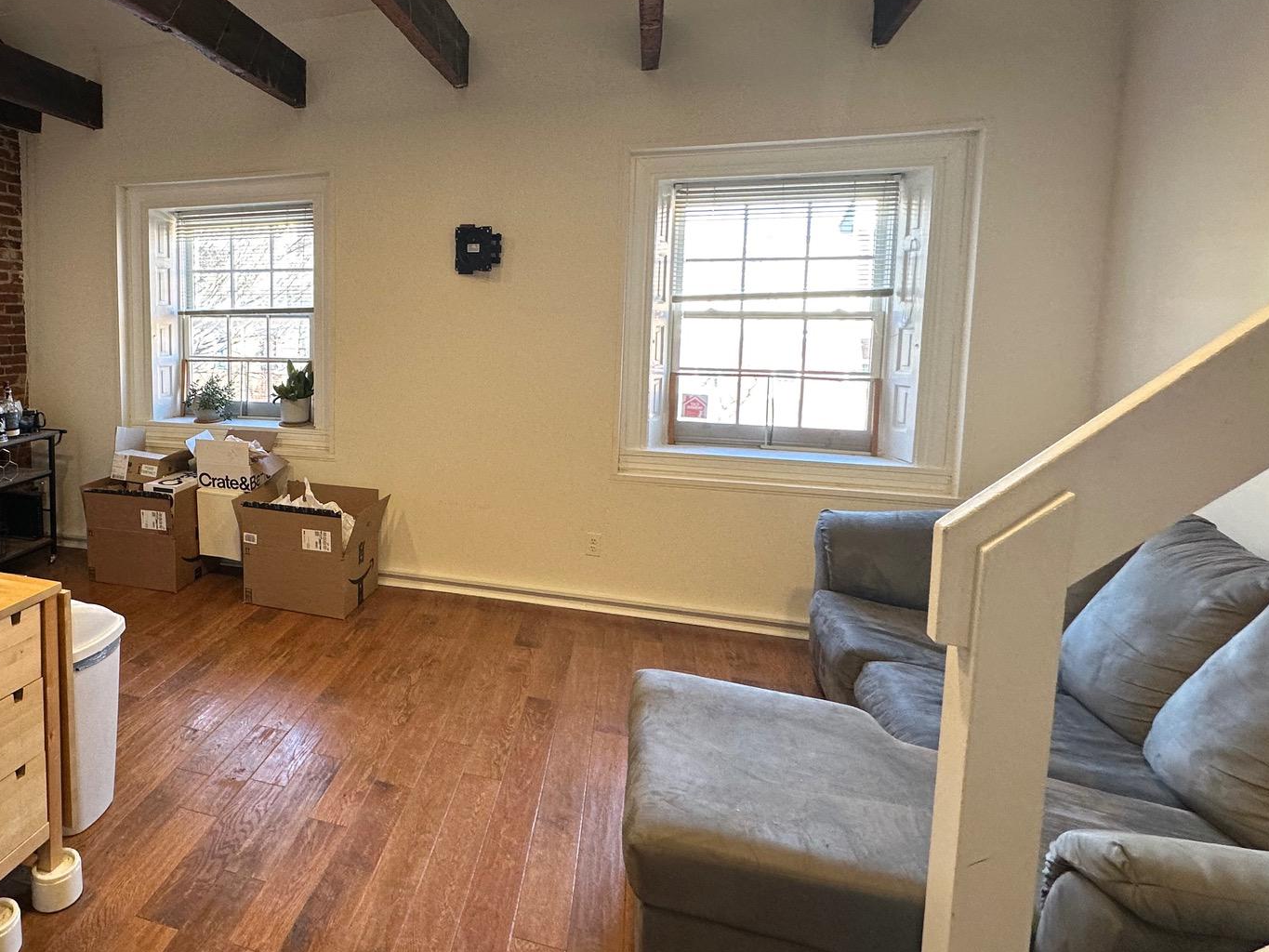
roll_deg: -0.7
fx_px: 770
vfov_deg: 63.0
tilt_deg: -5.5
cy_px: 389
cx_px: 372
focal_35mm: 21
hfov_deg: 75.1
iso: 160
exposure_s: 1/120
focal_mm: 2.22
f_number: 2.2
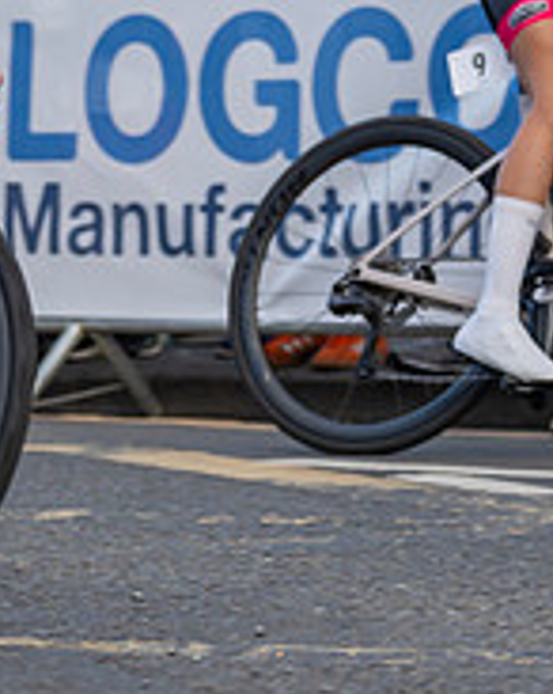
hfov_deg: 6.1
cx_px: -325
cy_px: -60
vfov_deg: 7.7
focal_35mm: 250
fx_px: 5123
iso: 320
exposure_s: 1/1000
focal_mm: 77
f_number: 3.2
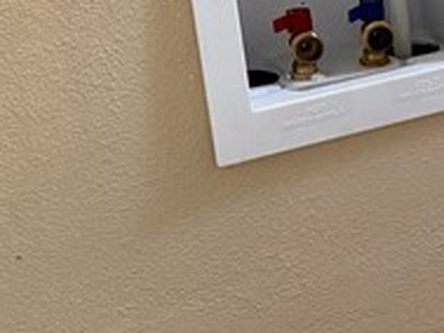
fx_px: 1668
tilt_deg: -17.7
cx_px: 745
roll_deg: +3.2
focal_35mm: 130
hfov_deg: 13.8
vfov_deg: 11.3
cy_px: 21
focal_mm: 6.76
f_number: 1.78
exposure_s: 1/60
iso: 400
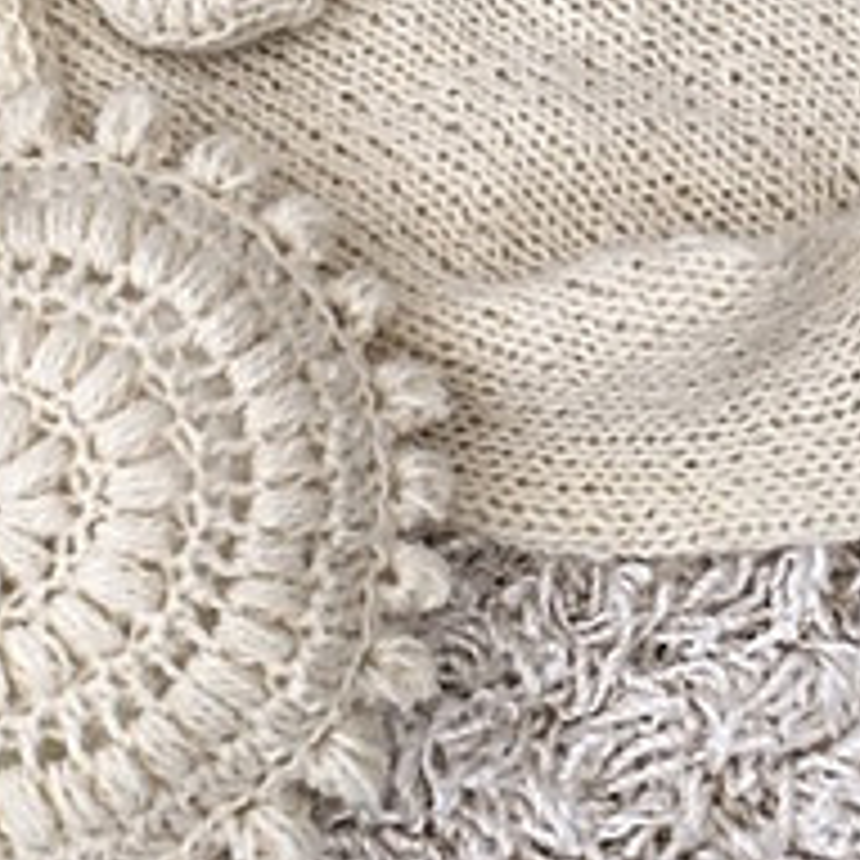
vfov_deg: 20.0
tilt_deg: -70.7
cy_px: 234
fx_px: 2417
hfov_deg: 20.2
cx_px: 509
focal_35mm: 86
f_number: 2.2
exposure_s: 1/40
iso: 25
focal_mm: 4.15
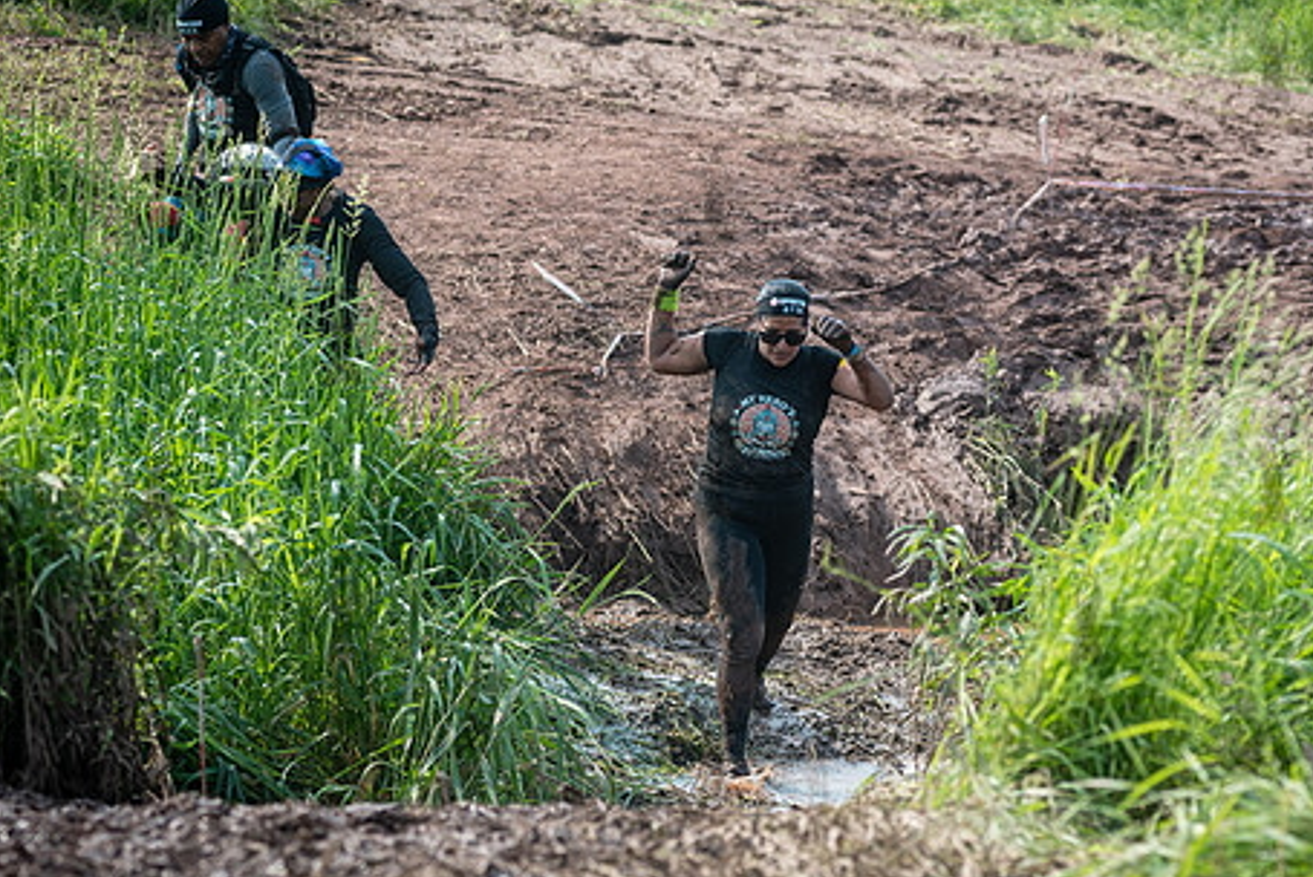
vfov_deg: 9.0
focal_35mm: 153
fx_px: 5584
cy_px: 475
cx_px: 713
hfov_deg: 13.4
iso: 250
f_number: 4.5
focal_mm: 120
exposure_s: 1/500
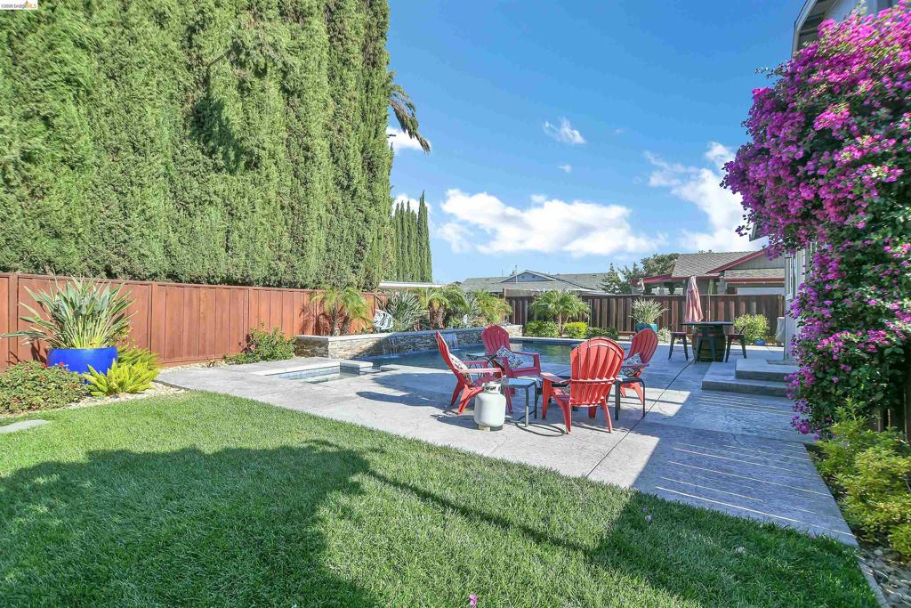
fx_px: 380
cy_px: 304
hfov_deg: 100.4
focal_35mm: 15
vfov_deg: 77.3
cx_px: 456
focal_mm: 10
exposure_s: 1/250
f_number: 5
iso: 125
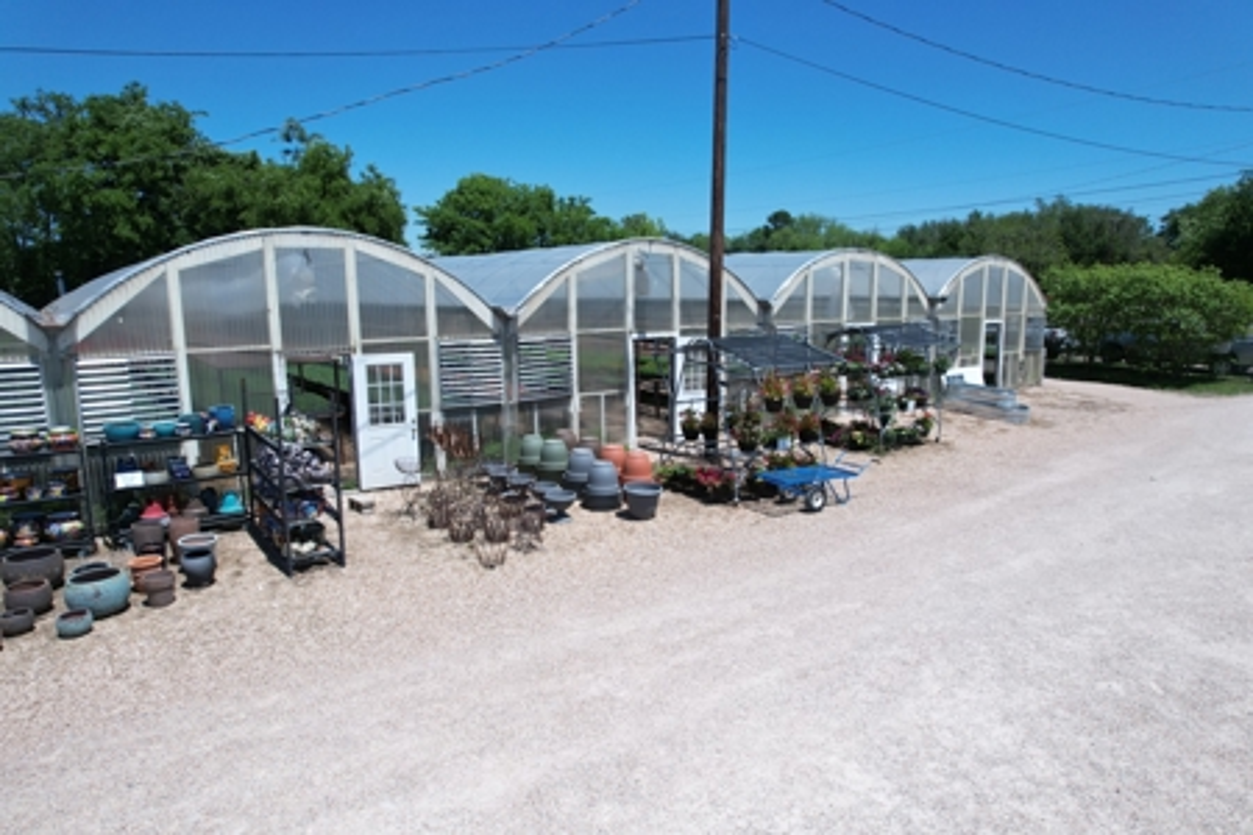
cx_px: 626
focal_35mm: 22
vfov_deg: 57.2
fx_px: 766
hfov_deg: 78.6
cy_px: 418
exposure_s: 1/2000
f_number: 2.8
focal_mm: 8.38
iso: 100
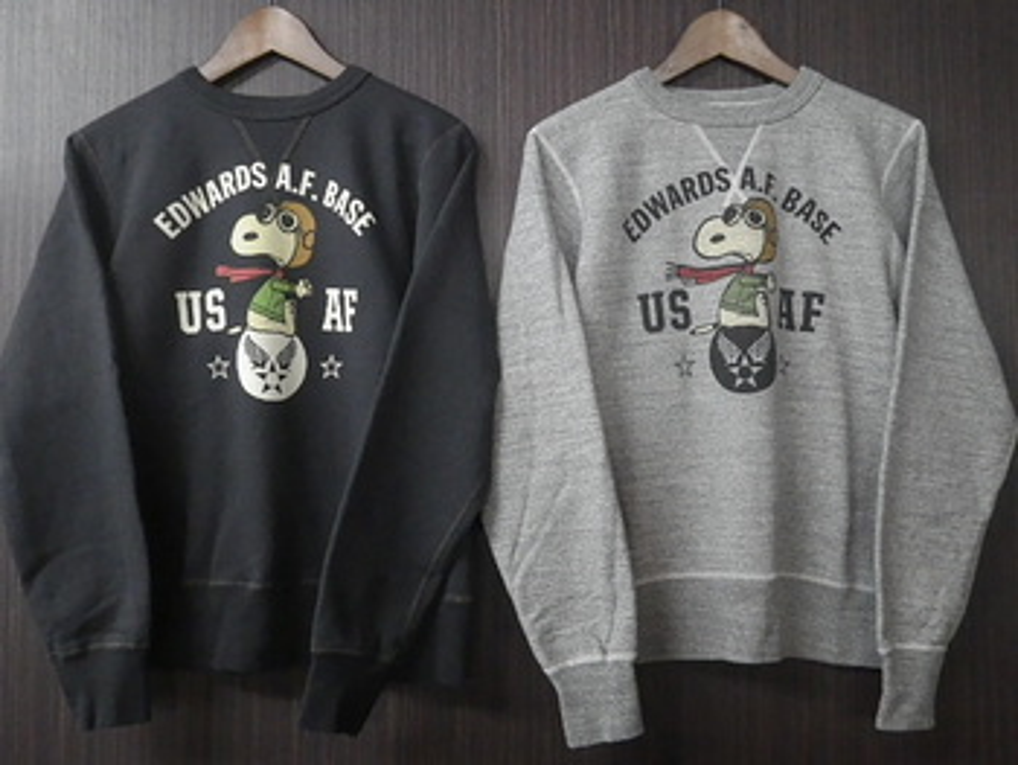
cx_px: 509
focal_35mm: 28
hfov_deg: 63.4
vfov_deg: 49.8
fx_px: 824
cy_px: 382
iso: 800
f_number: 3.5
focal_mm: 5
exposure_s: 1/30
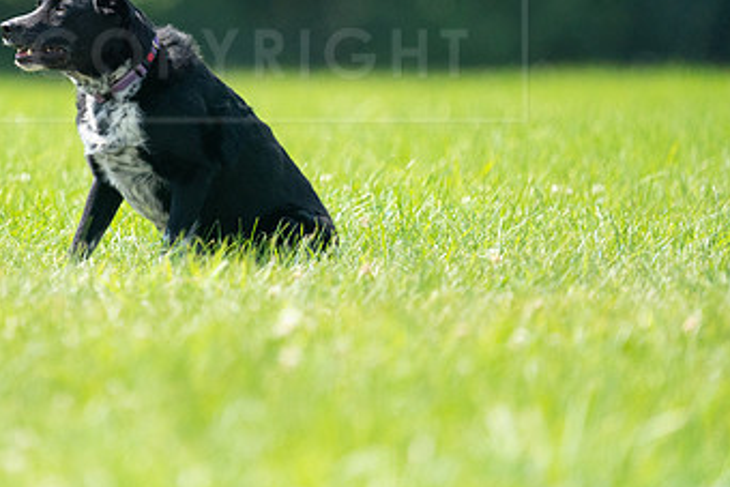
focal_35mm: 1025
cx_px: 174
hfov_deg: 2.0
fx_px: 20793
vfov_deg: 1.3
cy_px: 89
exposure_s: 1/4000
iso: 3200
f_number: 6.3
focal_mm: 600
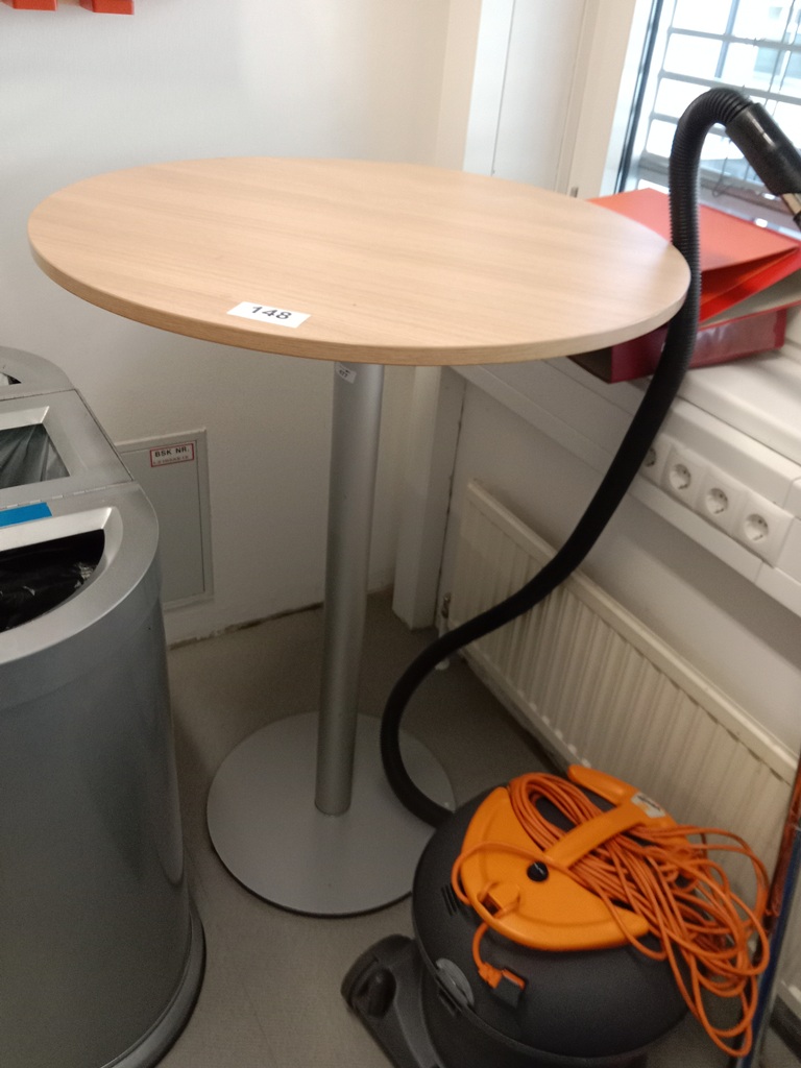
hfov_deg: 51.4
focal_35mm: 27
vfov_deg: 65.3
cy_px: 534
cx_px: 400
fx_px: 833
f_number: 2.2
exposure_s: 1/20
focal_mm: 3.65
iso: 505
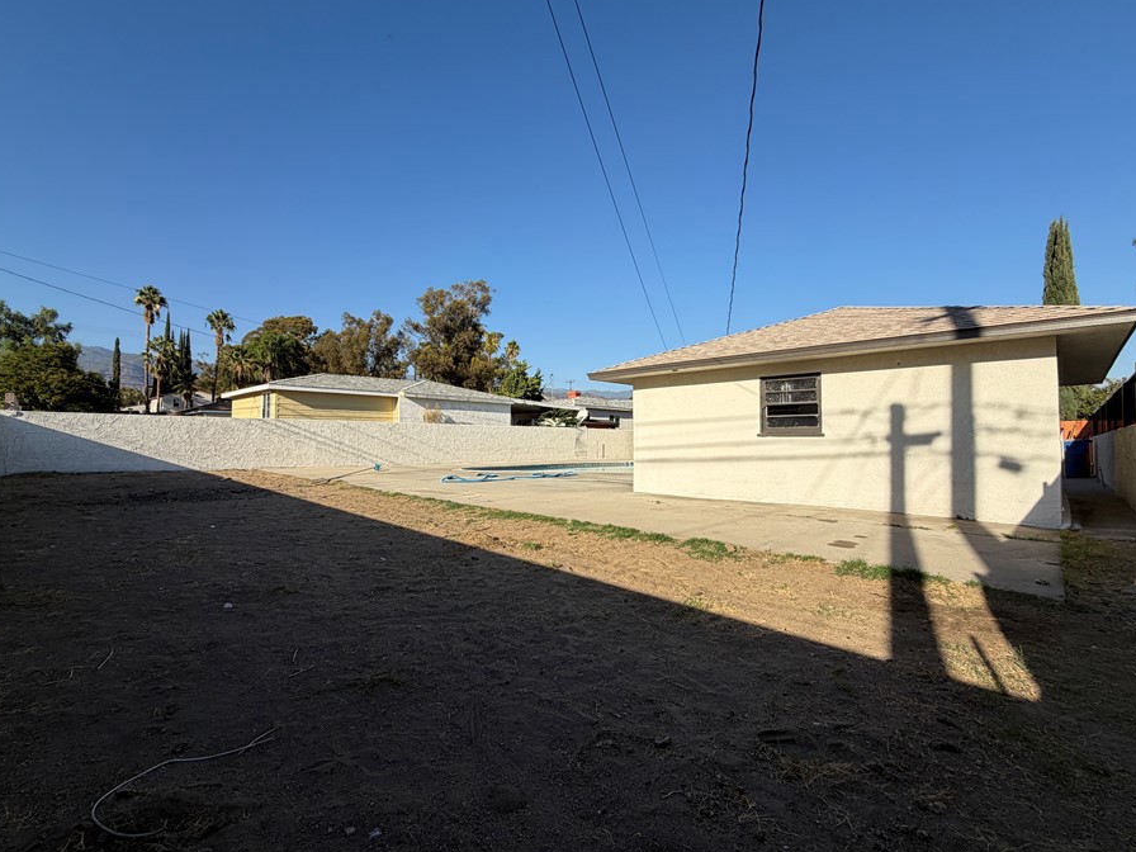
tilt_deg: +2.6
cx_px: 553
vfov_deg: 78.1
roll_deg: +0.0
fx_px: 525
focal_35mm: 16
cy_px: 418
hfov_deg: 94.5
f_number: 2.2
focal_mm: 2.22
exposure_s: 1/770
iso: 20
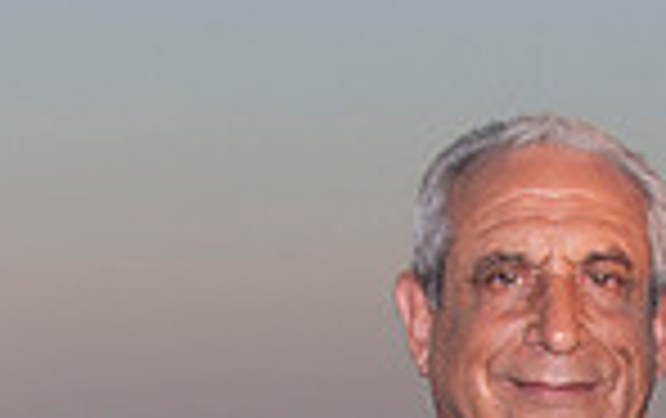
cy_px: 838
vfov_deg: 6.7
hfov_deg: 10.9
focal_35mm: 189
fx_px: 3436
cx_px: 788
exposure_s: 1/250
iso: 100
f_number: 8
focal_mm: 29
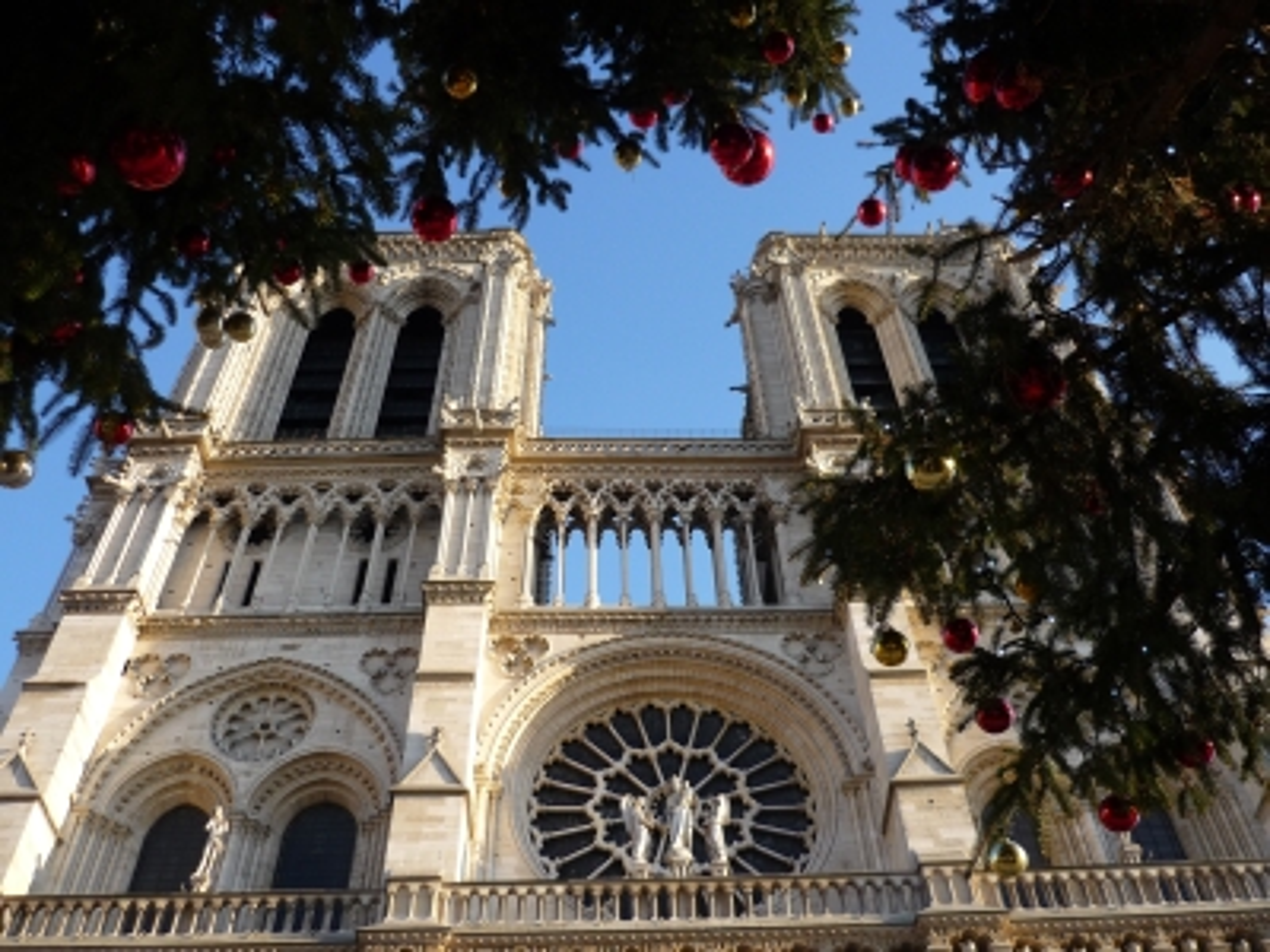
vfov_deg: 42.9
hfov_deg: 55.4
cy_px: 476
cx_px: 635
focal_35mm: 33
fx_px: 1211
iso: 100
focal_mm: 5.5
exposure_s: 1/400
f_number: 2.8
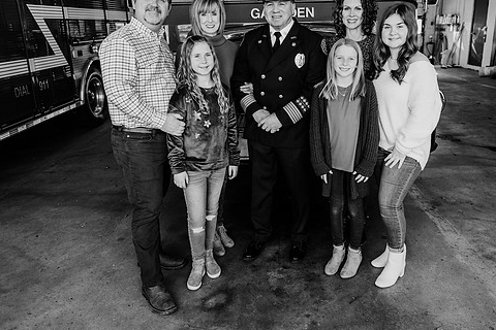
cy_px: 141
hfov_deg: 63.5
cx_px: 278
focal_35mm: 29
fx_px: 400
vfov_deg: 44.8
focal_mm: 24
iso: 250
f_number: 3.2
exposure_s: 1/250
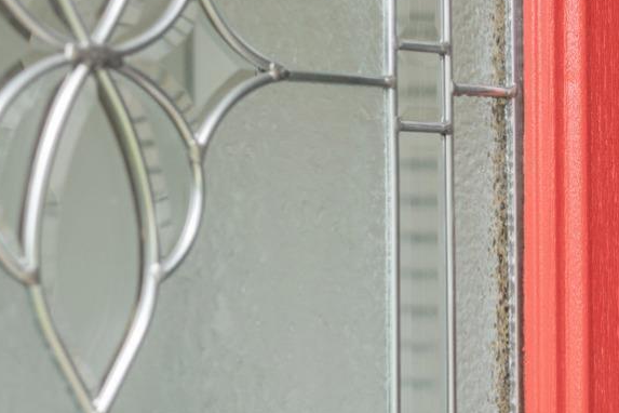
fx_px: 2252
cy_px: 317
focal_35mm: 131
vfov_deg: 10.4
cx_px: 675
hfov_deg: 15.3
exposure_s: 1/100
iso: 100
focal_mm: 50
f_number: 3.5
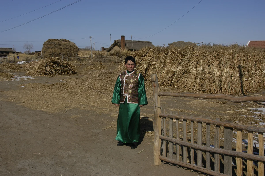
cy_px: 88
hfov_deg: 53.2
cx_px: 132
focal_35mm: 36
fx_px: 265
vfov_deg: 36.8
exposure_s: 1/250
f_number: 11
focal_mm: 24
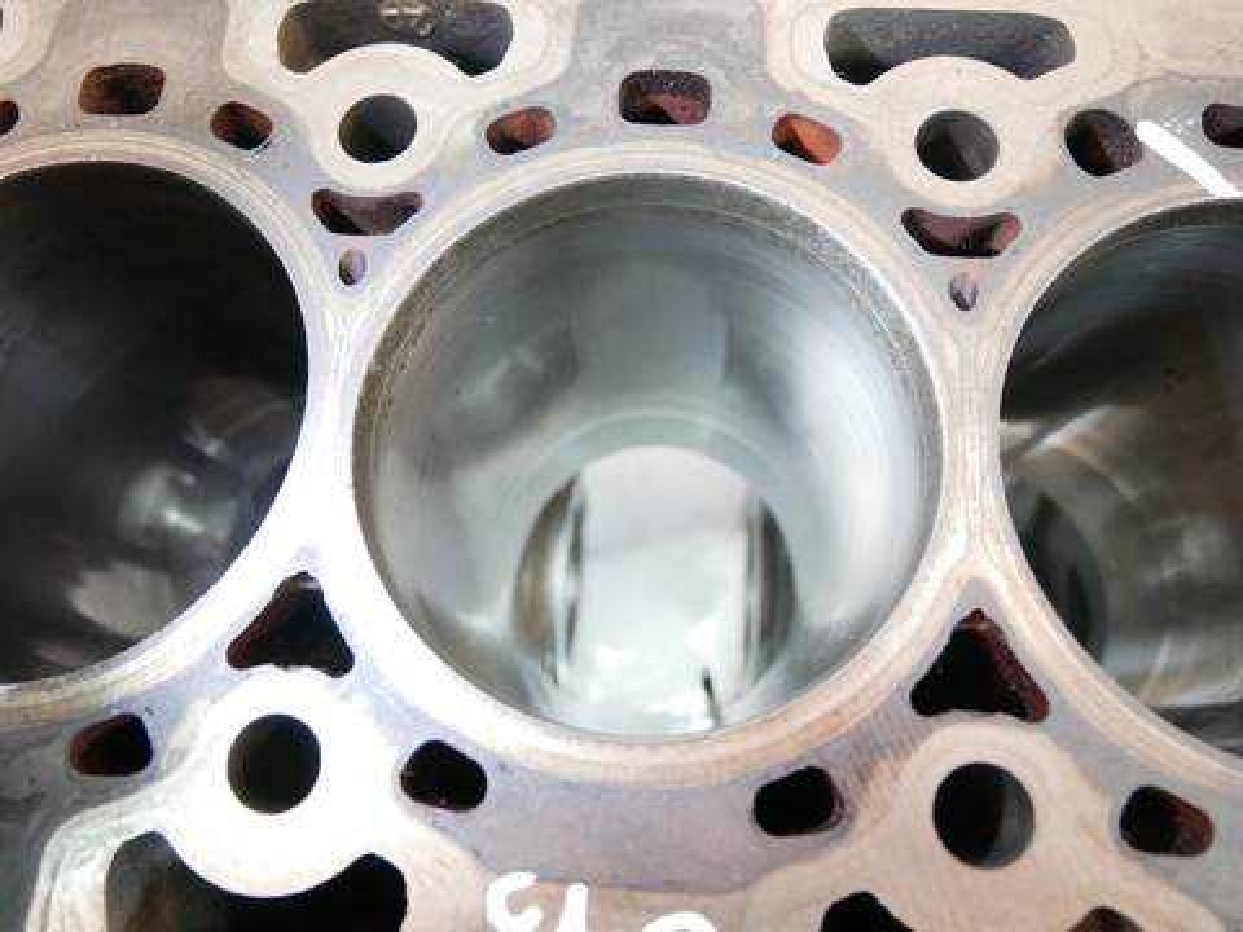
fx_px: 862
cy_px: 466
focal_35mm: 24
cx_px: 622
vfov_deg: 56.8
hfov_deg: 71.6
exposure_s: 1/60
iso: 1000
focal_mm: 12
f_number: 3.5
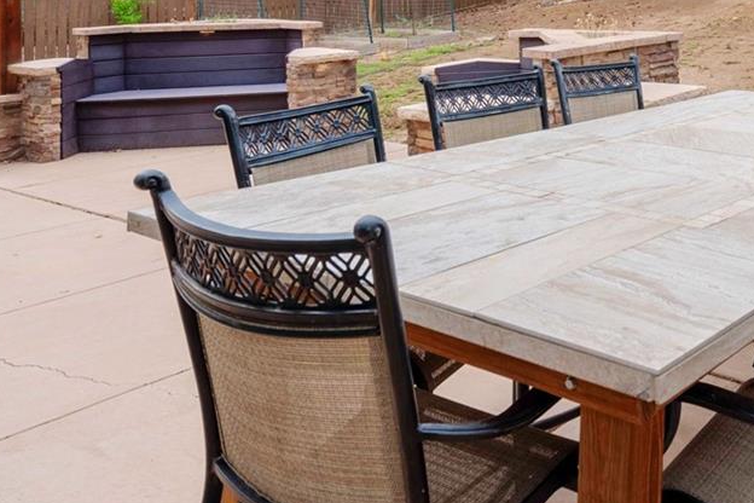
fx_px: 859
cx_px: 683
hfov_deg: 43.2
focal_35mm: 41
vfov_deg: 30.1
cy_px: -16
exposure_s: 1/1000
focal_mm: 16
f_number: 8
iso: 64
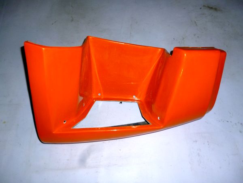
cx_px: 122
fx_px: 197
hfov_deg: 63.4
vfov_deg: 49.7
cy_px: 92
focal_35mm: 28
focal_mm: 5
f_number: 3.1
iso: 160
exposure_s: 1/60
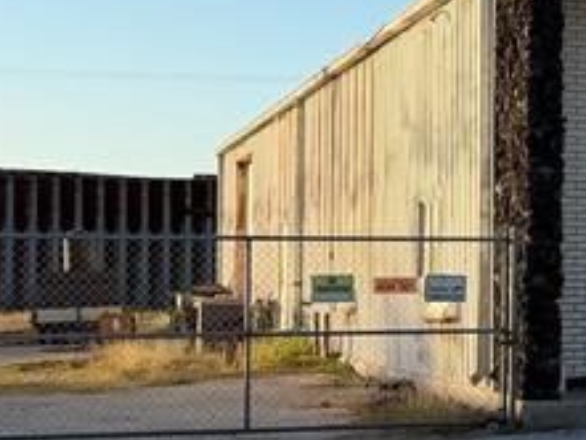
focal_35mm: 111
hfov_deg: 15.1
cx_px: 1084
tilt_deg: +1.9
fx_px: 1880
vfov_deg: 13.3
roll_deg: -0.3
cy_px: 260
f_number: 1.78
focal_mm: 6.76
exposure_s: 1/1812
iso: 80
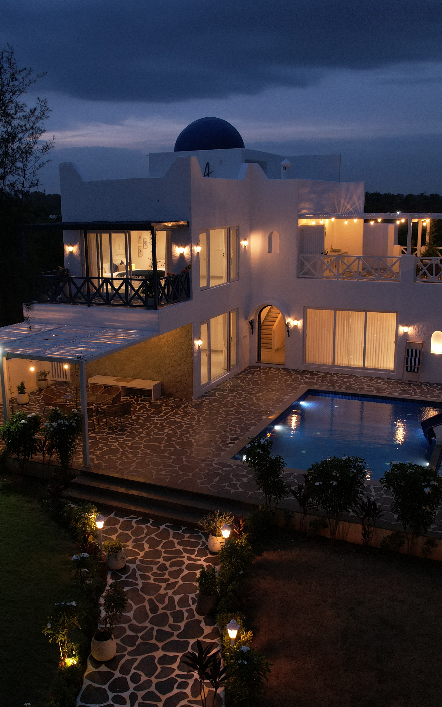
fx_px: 655
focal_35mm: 34
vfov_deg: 56.7
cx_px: 182
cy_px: 350
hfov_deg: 37.2
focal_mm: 8.38
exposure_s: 1/15
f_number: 2.8
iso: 210
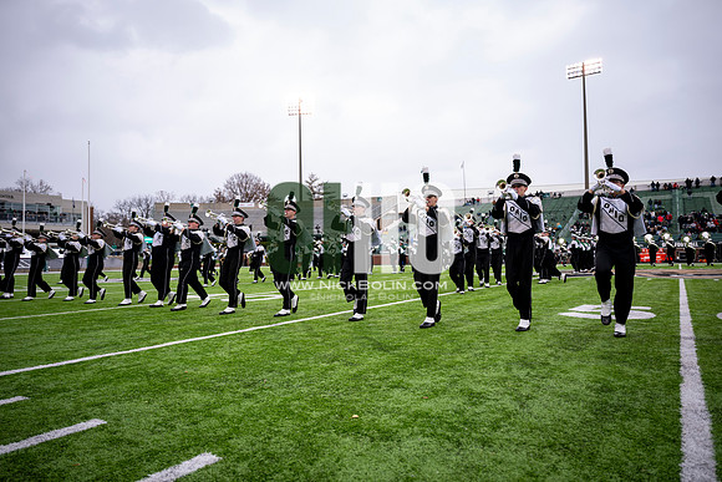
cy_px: 241
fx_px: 512
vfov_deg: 50.4
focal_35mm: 26
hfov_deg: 70.4
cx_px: 361
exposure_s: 1/500
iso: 160
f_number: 2.8
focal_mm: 25.5
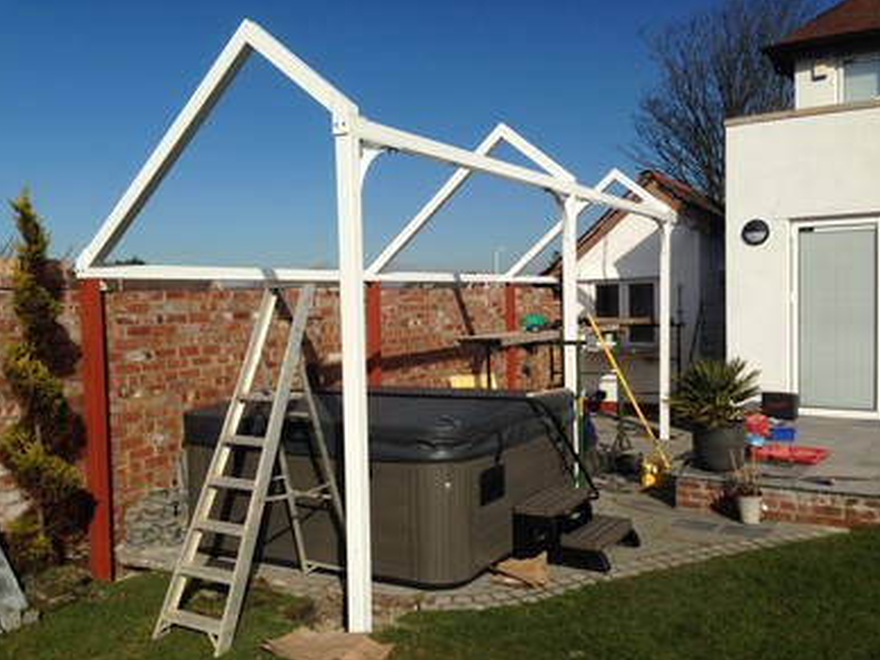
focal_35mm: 34
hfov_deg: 54.0
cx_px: 435
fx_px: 864
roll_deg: +0.0
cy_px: 338
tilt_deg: -2.5
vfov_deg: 41.8
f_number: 2.4
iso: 50
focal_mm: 4.12
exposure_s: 1/3876
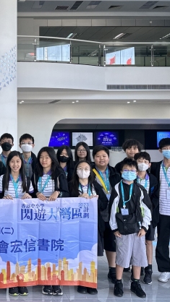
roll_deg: -0.1
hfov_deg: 22.4
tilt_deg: +2.4
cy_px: 115
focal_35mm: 50
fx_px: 401
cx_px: -24
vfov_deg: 41.1
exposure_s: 1/100
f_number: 1.78
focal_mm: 6.86
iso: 125
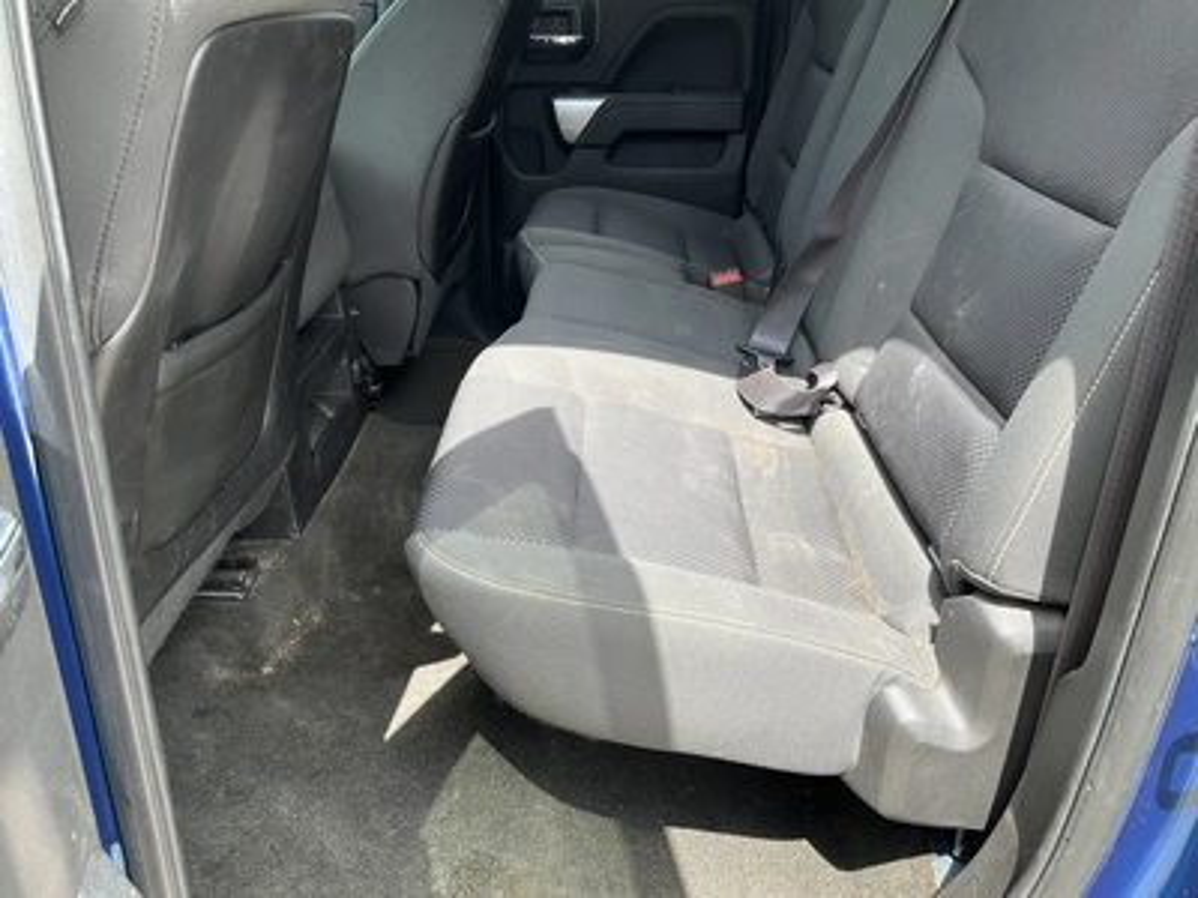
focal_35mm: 29
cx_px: 599
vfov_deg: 48.2
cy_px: 449
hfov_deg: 61.7
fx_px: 1004
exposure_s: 1/193
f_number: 1.8
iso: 20
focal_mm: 3
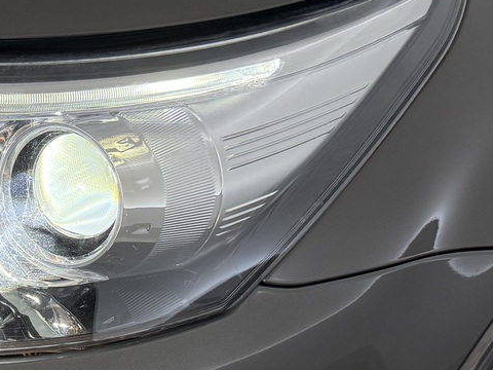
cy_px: 376
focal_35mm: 72
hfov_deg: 24.3
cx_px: -113
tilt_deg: -37.1
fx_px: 1025
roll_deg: -10.9
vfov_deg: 19.8
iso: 250
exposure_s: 1/160
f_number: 1.78
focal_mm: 6.76
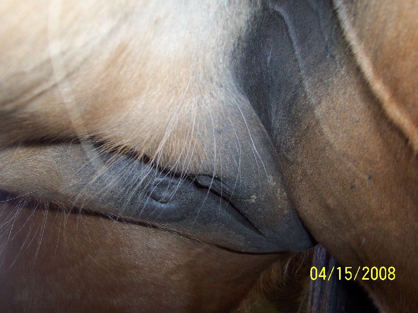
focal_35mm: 37
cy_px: 156
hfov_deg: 50.1
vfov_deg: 38.7
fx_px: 447
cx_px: 209
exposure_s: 1/60
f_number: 2.8
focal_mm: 5.6
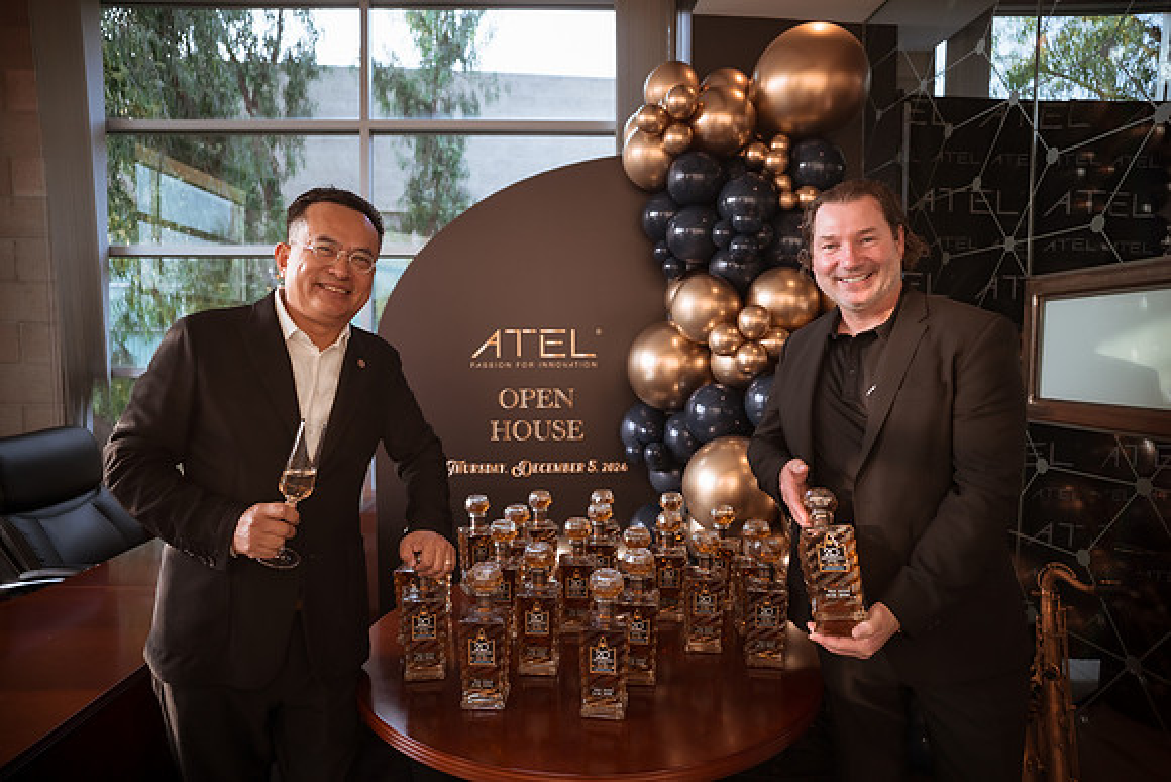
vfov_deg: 62.0
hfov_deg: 84.0
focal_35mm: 20
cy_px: 391
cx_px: 586
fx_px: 651
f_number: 2.8
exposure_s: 1/250
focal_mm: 20
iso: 640
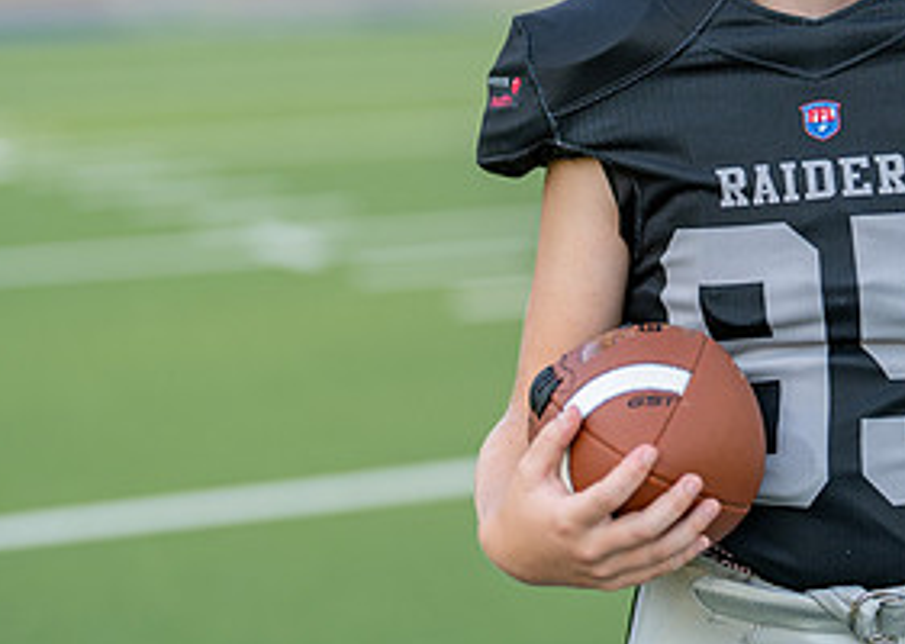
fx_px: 3235
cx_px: 875
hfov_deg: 15.7
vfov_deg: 11.3
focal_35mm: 126
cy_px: 134
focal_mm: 50
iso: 100
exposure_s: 1/1250
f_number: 1.2
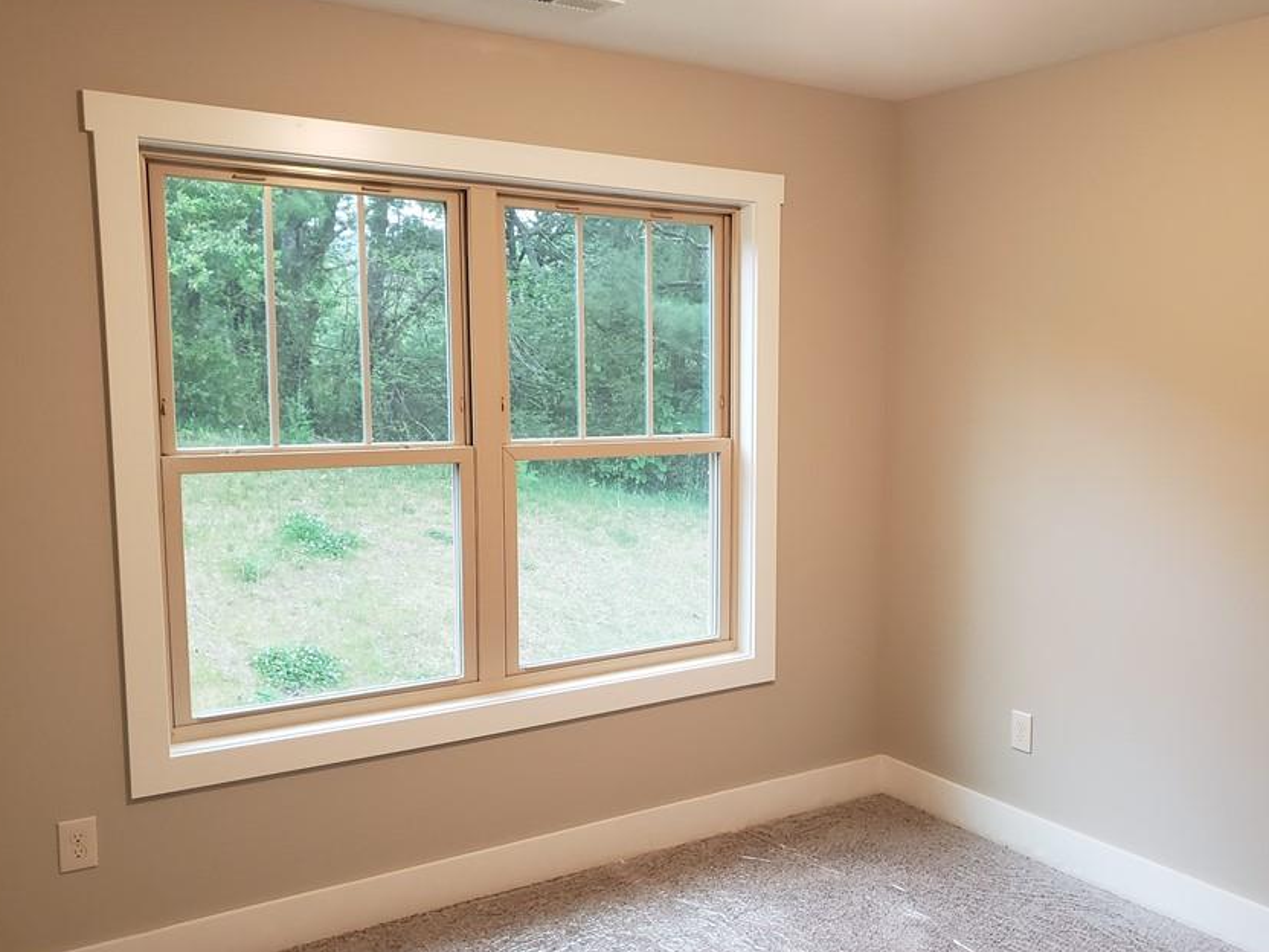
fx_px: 1173
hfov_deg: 56.6
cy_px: 549
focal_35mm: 32
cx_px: 734
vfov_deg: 44.0
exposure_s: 1/60
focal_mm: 4.3
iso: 200
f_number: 1.5
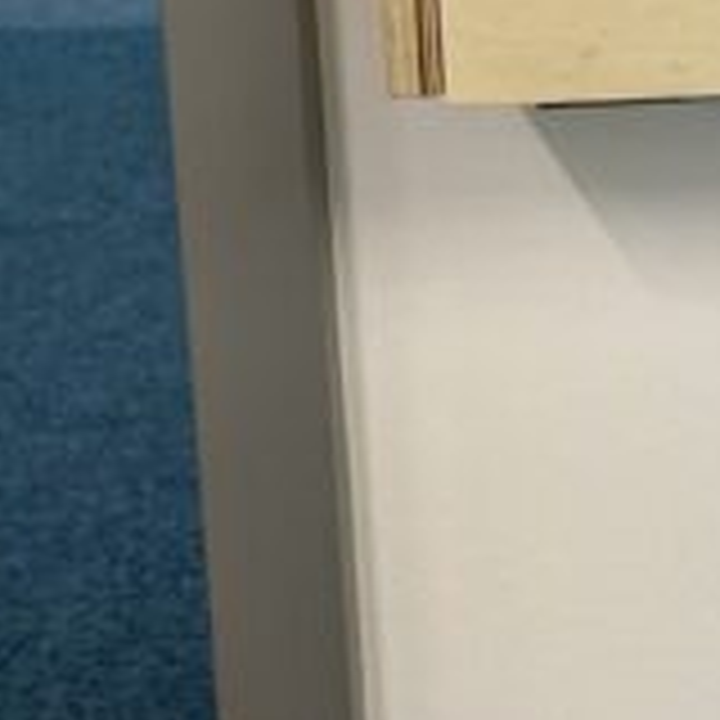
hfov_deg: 16.5
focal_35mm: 99
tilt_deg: -8.7
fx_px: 2330
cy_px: -302
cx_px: 968
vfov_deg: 16.3
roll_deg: +1.4
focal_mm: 3.99
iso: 64
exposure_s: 1/50
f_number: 1.8
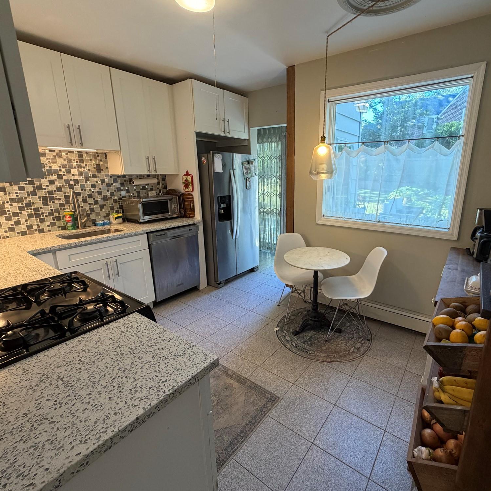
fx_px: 273
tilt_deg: -12.8
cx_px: 278
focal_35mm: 17
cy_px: 241
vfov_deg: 84.0
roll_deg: +0.9
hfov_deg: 83.5
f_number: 2.2
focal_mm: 2.22
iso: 320
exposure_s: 1/120
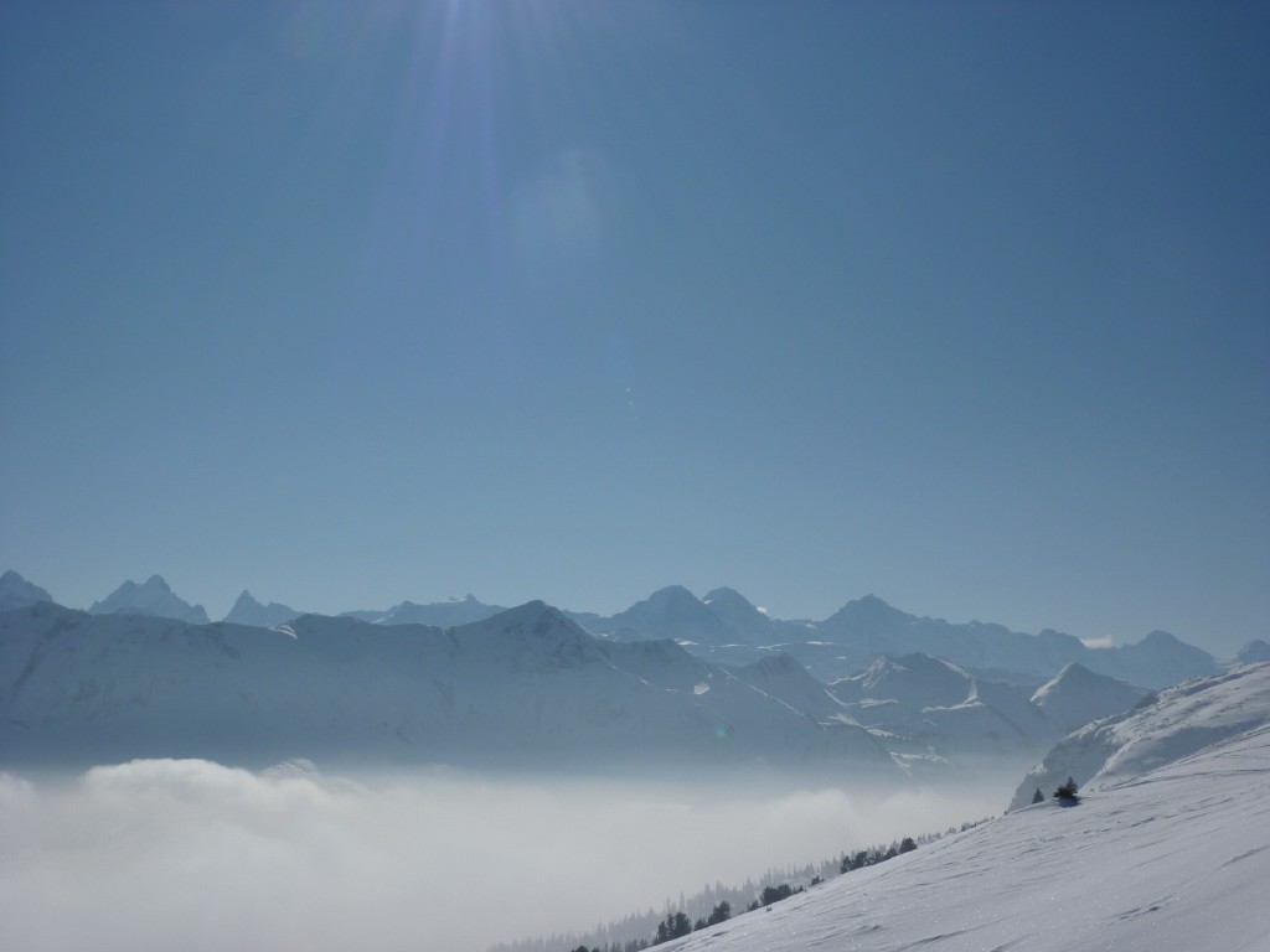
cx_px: 635
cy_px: 476
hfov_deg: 42.1
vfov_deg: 32.2
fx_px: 1651
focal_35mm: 45
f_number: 6.3
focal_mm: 7.3
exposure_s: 1/2000
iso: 80
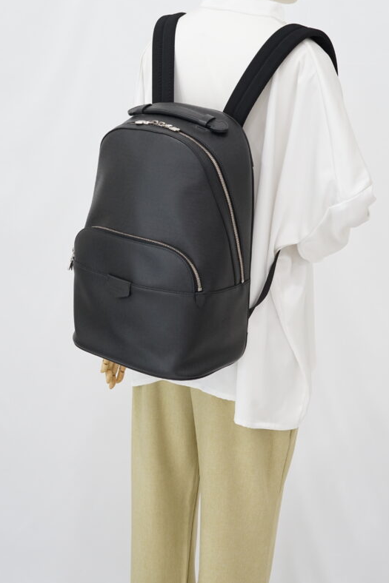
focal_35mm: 65
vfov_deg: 30.9
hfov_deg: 20.9
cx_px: 215
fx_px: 1054
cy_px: 250
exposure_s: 1/10
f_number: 6.3
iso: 640
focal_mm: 50
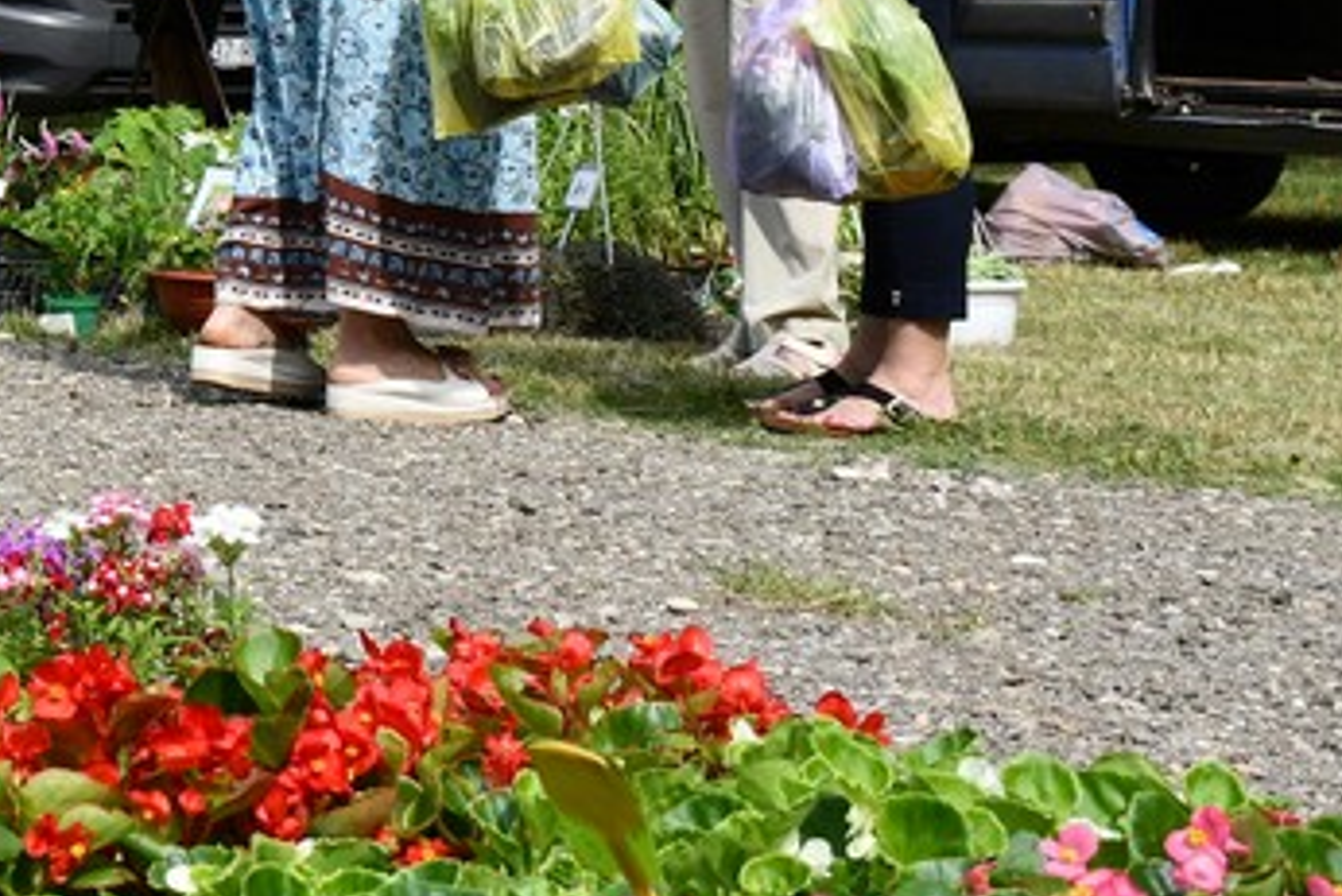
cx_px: -555
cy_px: -281
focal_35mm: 142
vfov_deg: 9.5
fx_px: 5295
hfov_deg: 13.7
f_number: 8
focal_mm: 32
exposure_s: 1/250
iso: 100
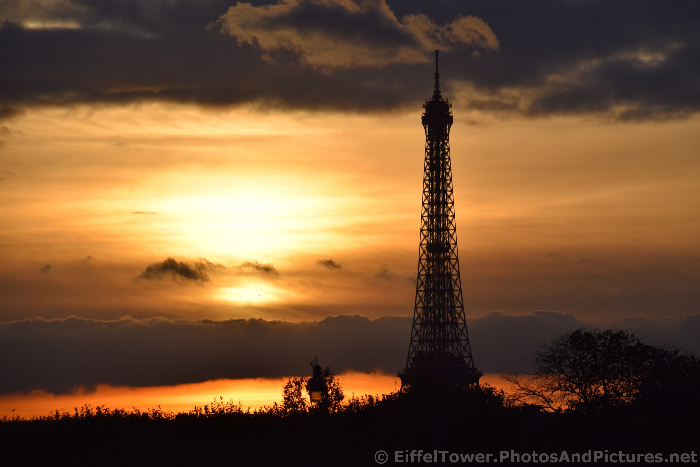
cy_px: 234
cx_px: 350
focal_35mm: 232
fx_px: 4520
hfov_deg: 8.9
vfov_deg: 5.9
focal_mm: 155
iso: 200
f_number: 9
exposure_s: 1/1250
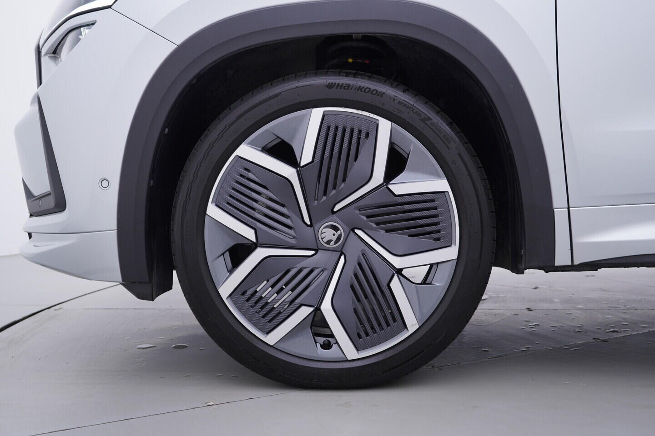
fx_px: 655
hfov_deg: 53.1
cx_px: 328
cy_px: 218
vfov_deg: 36.9
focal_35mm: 36
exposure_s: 1/60
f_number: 3.5
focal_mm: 24
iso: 125
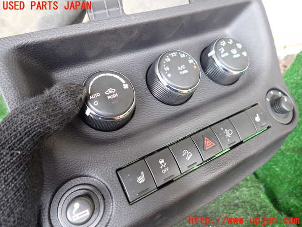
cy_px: 114
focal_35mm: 25
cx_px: 151
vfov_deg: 54.9
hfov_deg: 69.4
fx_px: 218
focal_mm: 4.5
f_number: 2
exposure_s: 1/30
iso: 250
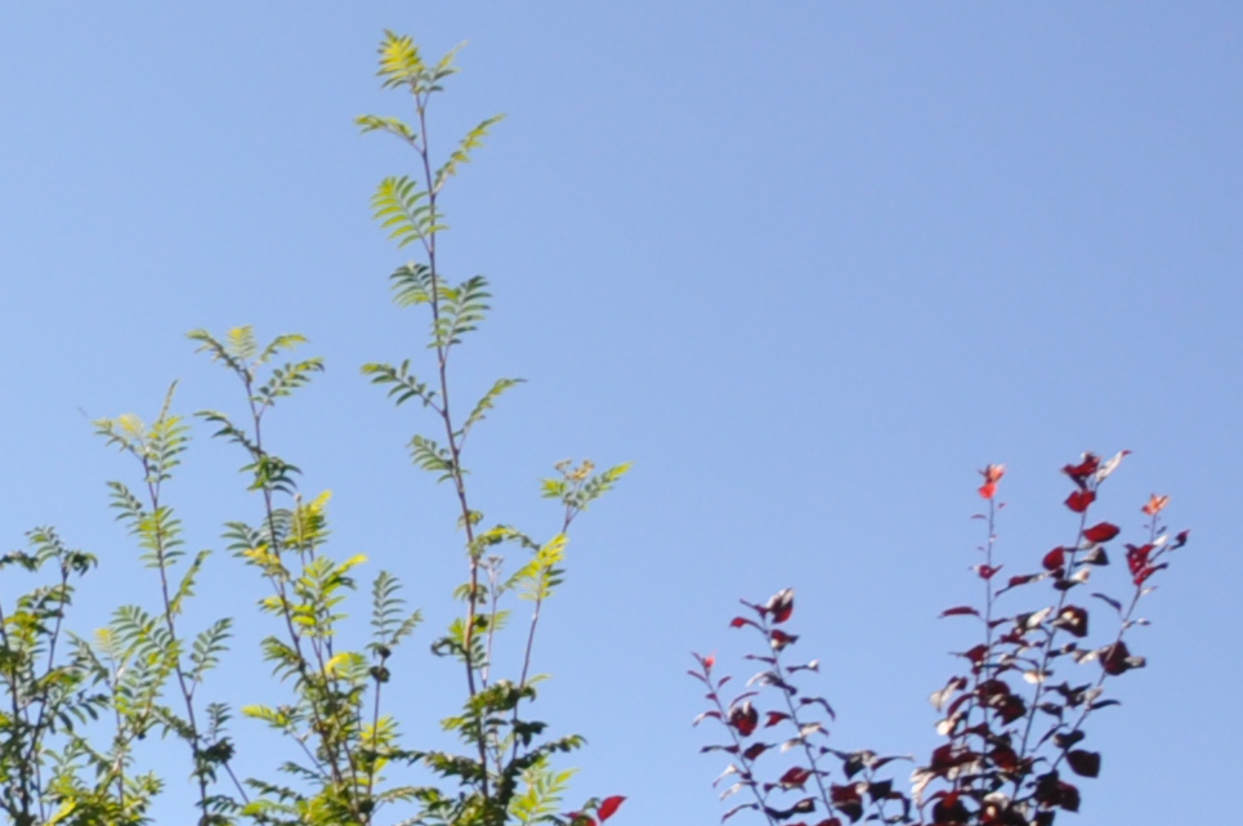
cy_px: 1790
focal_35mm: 120
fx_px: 4138
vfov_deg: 10.3
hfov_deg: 13.6
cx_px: -1486
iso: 200
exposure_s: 1/200
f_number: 10
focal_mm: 18
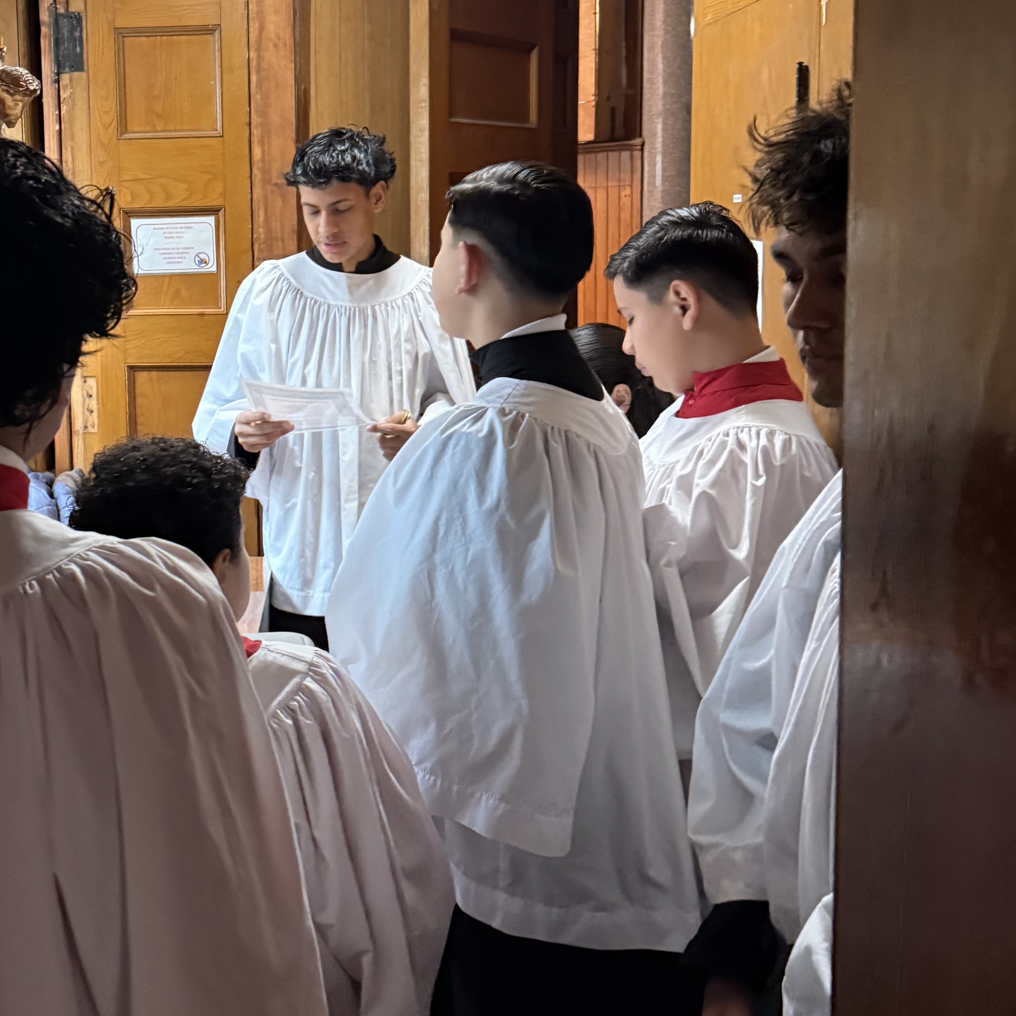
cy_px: 358
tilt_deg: -5.6
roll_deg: +2.0
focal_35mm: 45
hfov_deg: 36.5
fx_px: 1494
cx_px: 235
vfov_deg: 37.2
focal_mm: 6.76
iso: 800
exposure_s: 1/40
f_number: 1.78
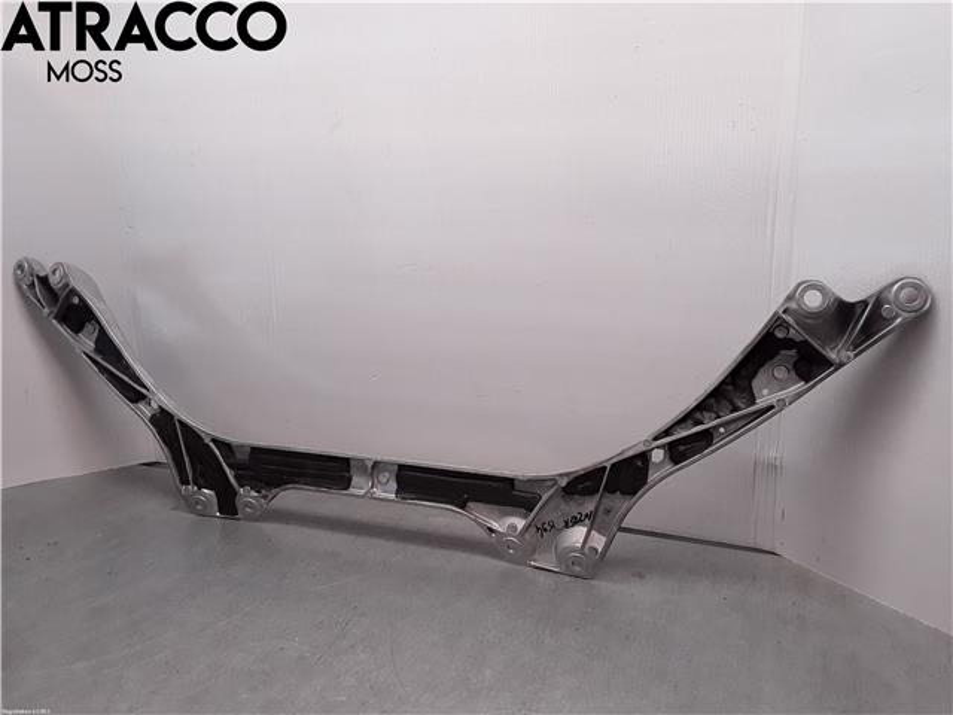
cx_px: 476
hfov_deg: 63.4
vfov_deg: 49.7
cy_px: 358
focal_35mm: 28
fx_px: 771
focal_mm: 2.91
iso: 40
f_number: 1.9
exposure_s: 1/103
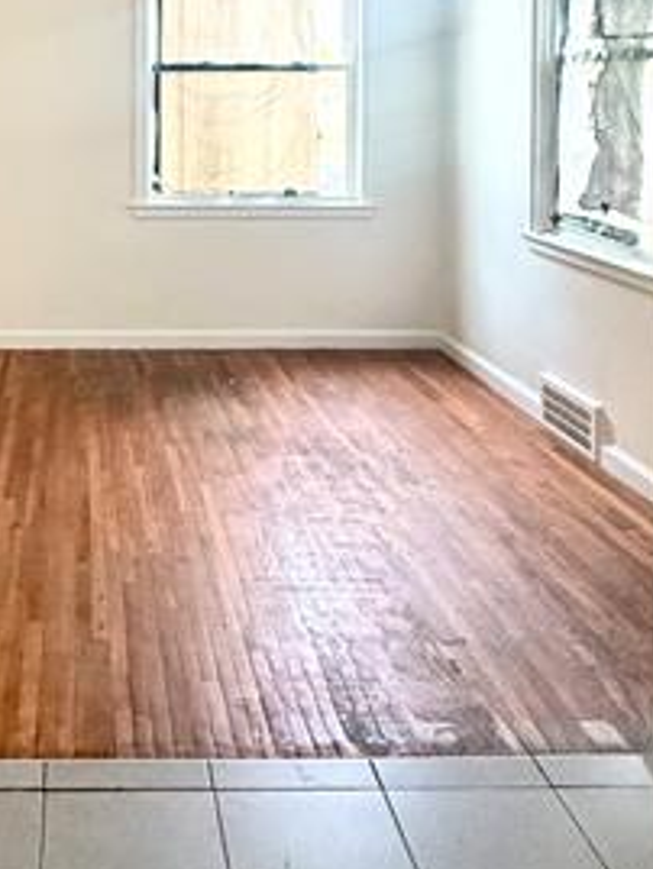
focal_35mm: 40
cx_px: 74
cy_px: 113
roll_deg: -0.1
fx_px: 1005
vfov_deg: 43.4
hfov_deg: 34.2
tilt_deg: -0.1
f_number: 2.2
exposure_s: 1/70
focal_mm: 2.22
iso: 320
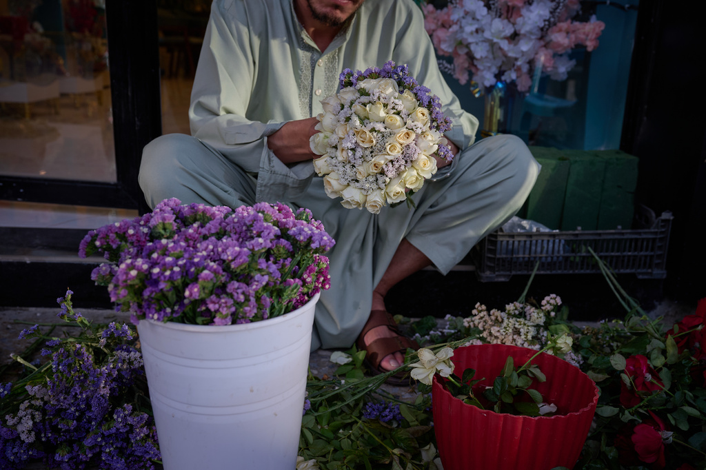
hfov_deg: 55.1
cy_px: 235
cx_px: 353
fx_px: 676
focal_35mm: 34
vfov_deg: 38.3
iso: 200
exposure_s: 1/320
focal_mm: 34.5
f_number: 5.6
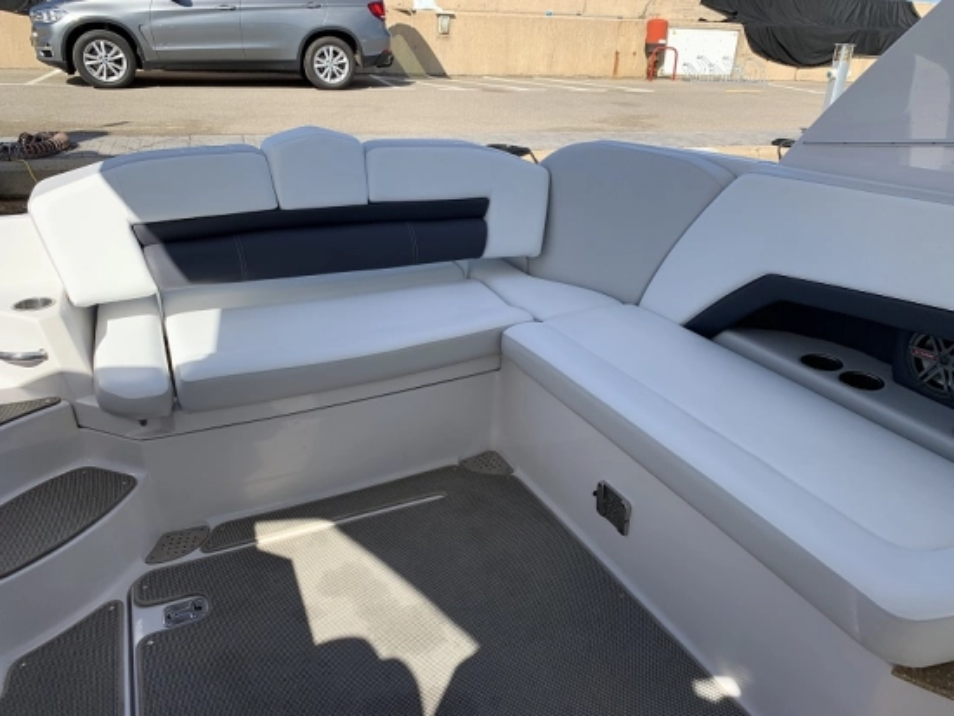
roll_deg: -2.2
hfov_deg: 67.3
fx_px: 717
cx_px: 477
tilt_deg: -24.2
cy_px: 358
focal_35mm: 26
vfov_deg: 53.1
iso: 25
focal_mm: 4.25
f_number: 1.8
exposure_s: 1/1332
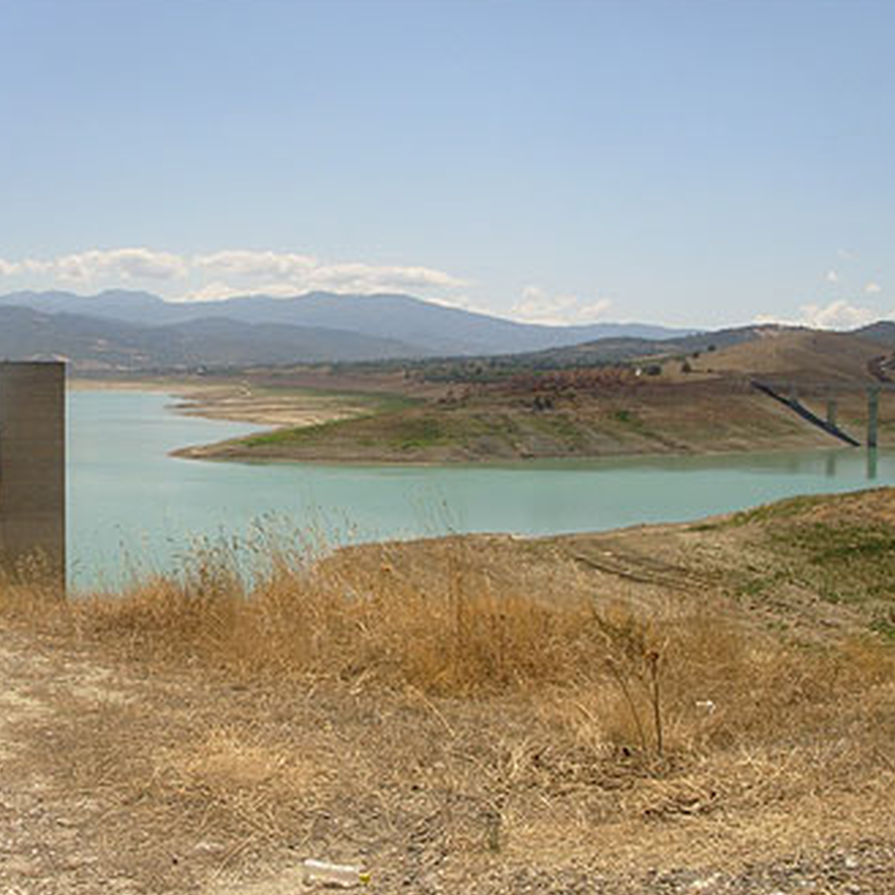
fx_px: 1346
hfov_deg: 36.5
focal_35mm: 46
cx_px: 318
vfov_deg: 36.8
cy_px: 443
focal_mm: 6.3
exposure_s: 1/683
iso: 50
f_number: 4.9
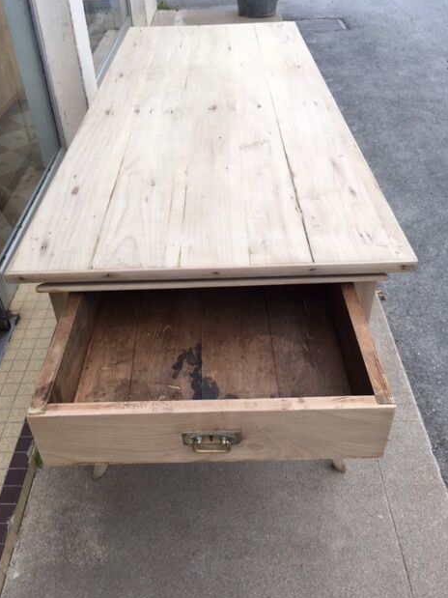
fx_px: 518
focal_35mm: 30
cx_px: 217
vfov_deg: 60.0
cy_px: 300
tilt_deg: -41.9
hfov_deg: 46.8
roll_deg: -0.6
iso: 40
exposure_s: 1/120
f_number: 2.2
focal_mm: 4.15
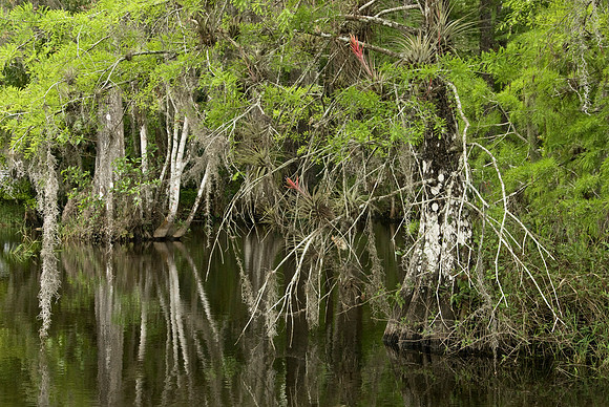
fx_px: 1321
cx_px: 304
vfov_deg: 17.5
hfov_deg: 26.0
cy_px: 204
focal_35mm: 78
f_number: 11
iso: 400
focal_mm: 52
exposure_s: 1/45
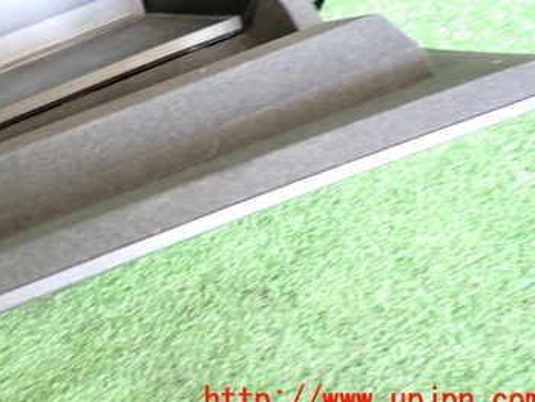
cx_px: 90
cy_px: 75
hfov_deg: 41.5
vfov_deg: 32.6
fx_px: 665
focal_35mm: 43
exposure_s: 1/30
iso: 640
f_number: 2
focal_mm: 4.5
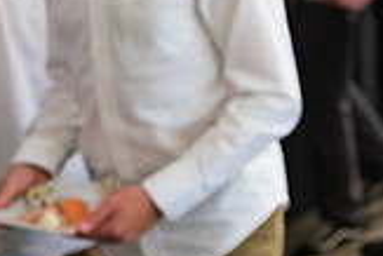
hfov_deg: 16.3
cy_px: 63
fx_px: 1171
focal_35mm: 110
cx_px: 632
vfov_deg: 12.4
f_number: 3.2
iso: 250
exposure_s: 1/125
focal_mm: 31
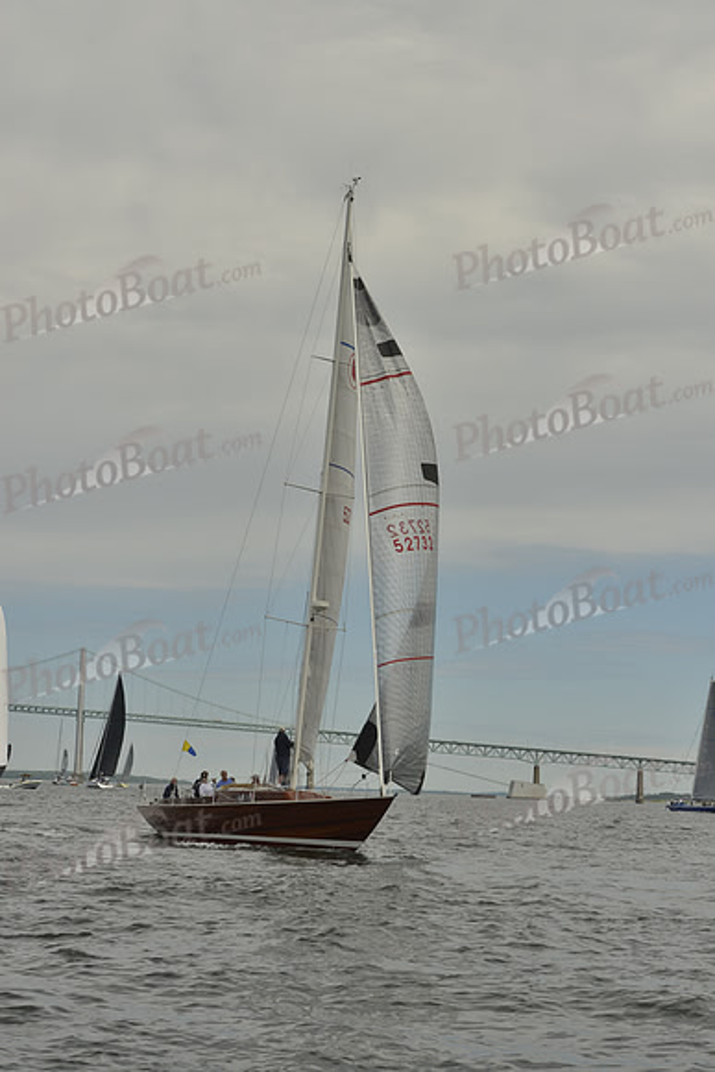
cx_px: 358
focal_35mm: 80
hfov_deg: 17.1
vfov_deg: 25.4
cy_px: 536
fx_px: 2382
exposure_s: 1/1600
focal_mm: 80
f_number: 10
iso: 280
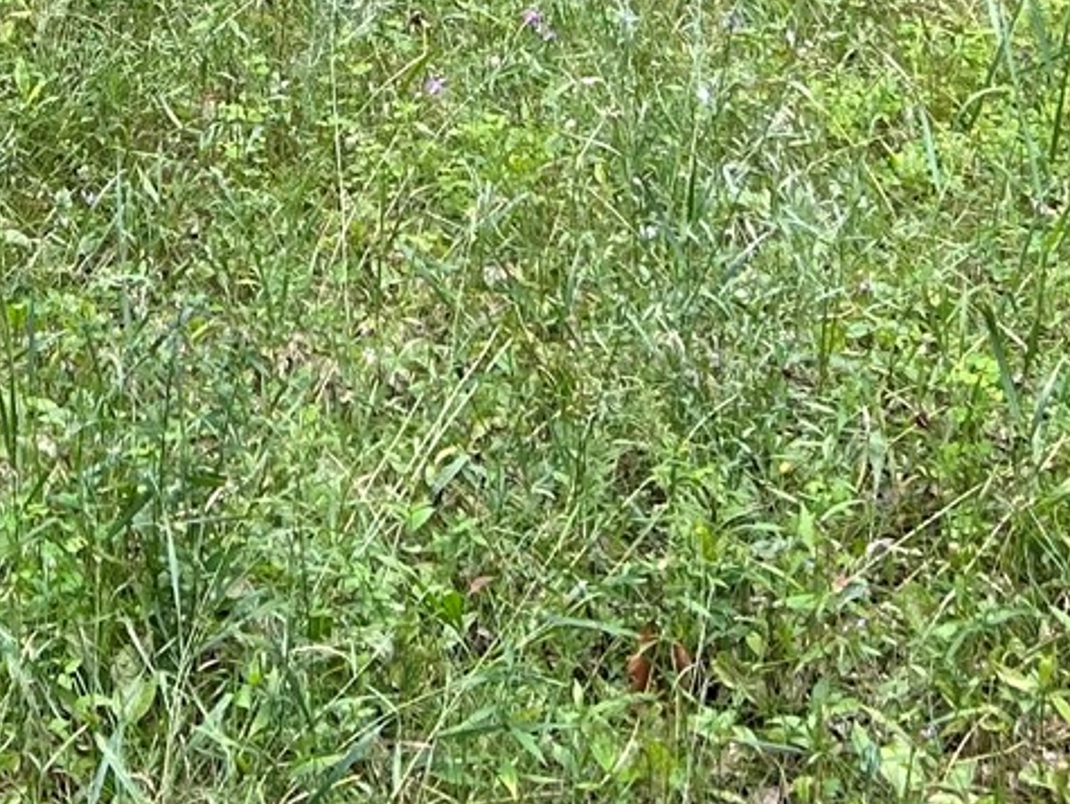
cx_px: -99
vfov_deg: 11.7
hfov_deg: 17.0
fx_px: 3465
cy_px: -860
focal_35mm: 112
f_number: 1.5
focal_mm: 5.7
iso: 40
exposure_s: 1/121
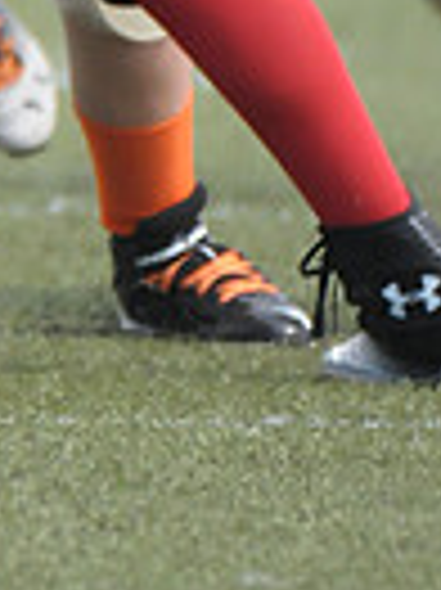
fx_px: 43403
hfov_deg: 0.6
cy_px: -500
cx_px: -133
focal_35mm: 2551
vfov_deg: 0.8
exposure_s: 1/5000
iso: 1600
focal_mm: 400
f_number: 4
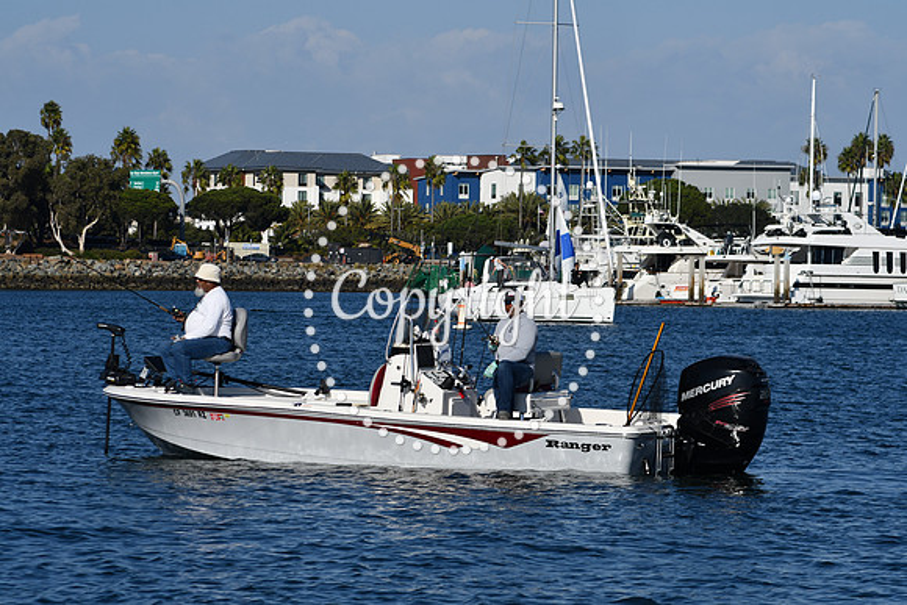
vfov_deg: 7.5
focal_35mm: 183
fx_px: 4611
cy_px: 302
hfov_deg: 11.2
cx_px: 454
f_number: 9
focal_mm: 122
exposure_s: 1/640
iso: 100
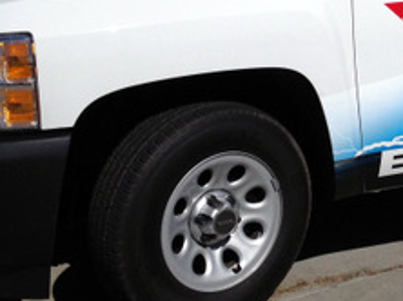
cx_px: 439
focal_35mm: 101
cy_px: 62
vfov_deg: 14.5
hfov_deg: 18.7
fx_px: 1175
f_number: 2.4
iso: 64
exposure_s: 1/5525
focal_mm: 4.28
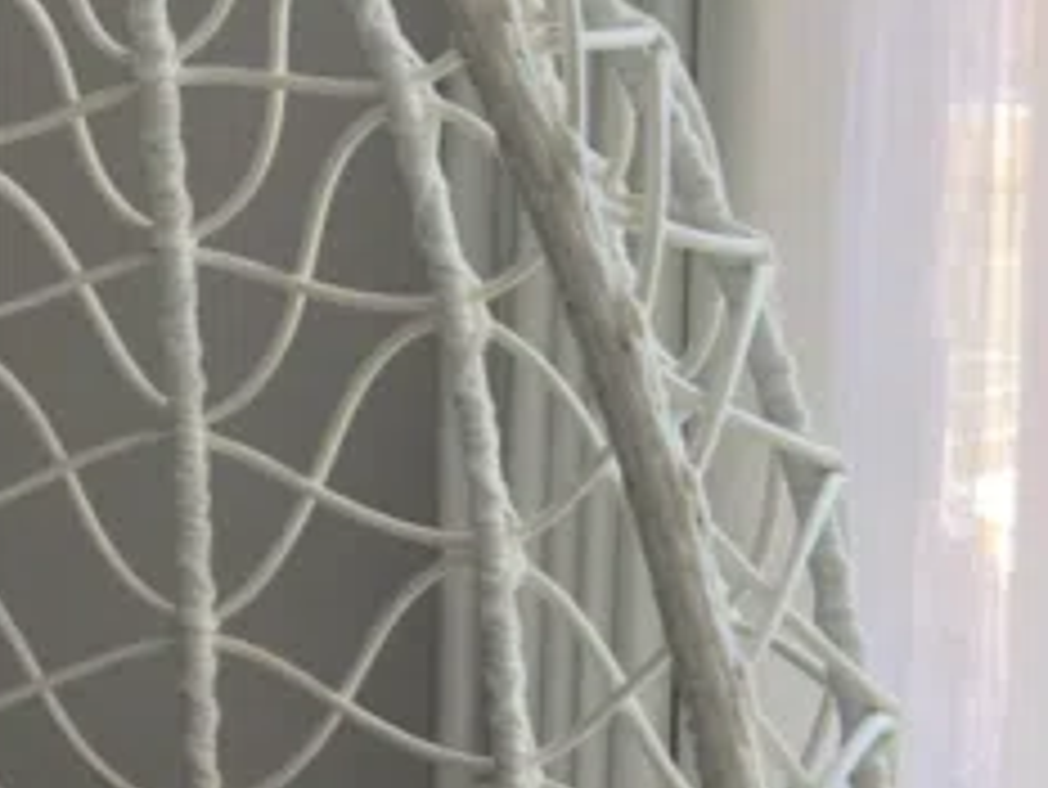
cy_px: 590
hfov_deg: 20.9
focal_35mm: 88
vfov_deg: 16.7
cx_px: -184
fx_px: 2666
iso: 200
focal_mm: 6.76
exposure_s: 1/91
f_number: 1.78
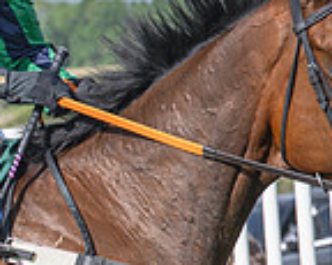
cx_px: -70
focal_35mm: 461
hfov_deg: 4.2
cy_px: 339
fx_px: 4527
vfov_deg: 3.3
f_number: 4.5
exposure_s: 1/1600
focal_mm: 70
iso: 200
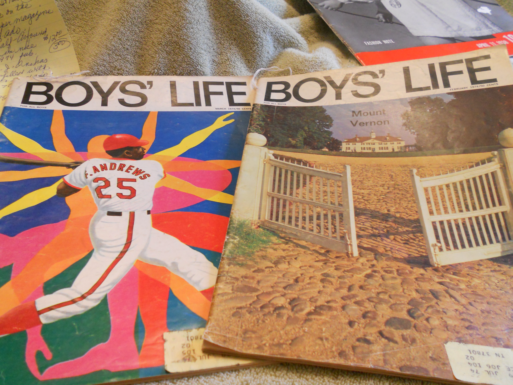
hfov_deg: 56.8
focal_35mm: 32
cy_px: 192
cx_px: 256
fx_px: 474
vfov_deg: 44.2
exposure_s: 1/30
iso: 320
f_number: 3.5
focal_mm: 5.8
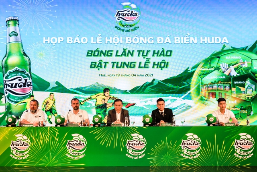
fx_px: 364
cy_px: 86
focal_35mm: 51
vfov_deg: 26.5
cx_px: 128
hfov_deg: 38.9
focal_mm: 34.1
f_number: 5
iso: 1000
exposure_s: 1/80
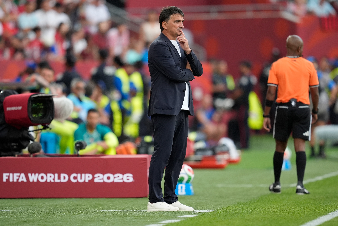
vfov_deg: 2.3
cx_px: 169
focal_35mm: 600
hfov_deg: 3.4
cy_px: 113
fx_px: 5638
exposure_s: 1/2500
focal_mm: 400
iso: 1250
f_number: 2.8
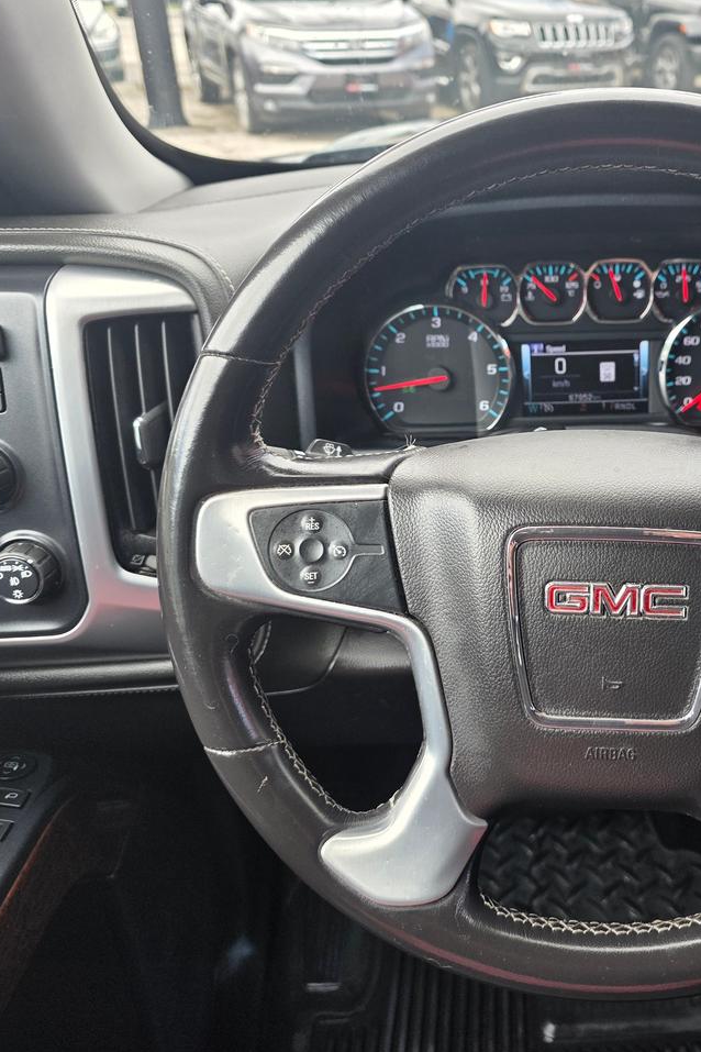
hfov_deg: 39.5
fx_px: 935
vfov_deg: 58.7
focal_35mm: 32
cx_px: 563
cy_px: 527
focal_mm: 6.3
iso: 40
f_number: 1.7
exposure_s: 1/180
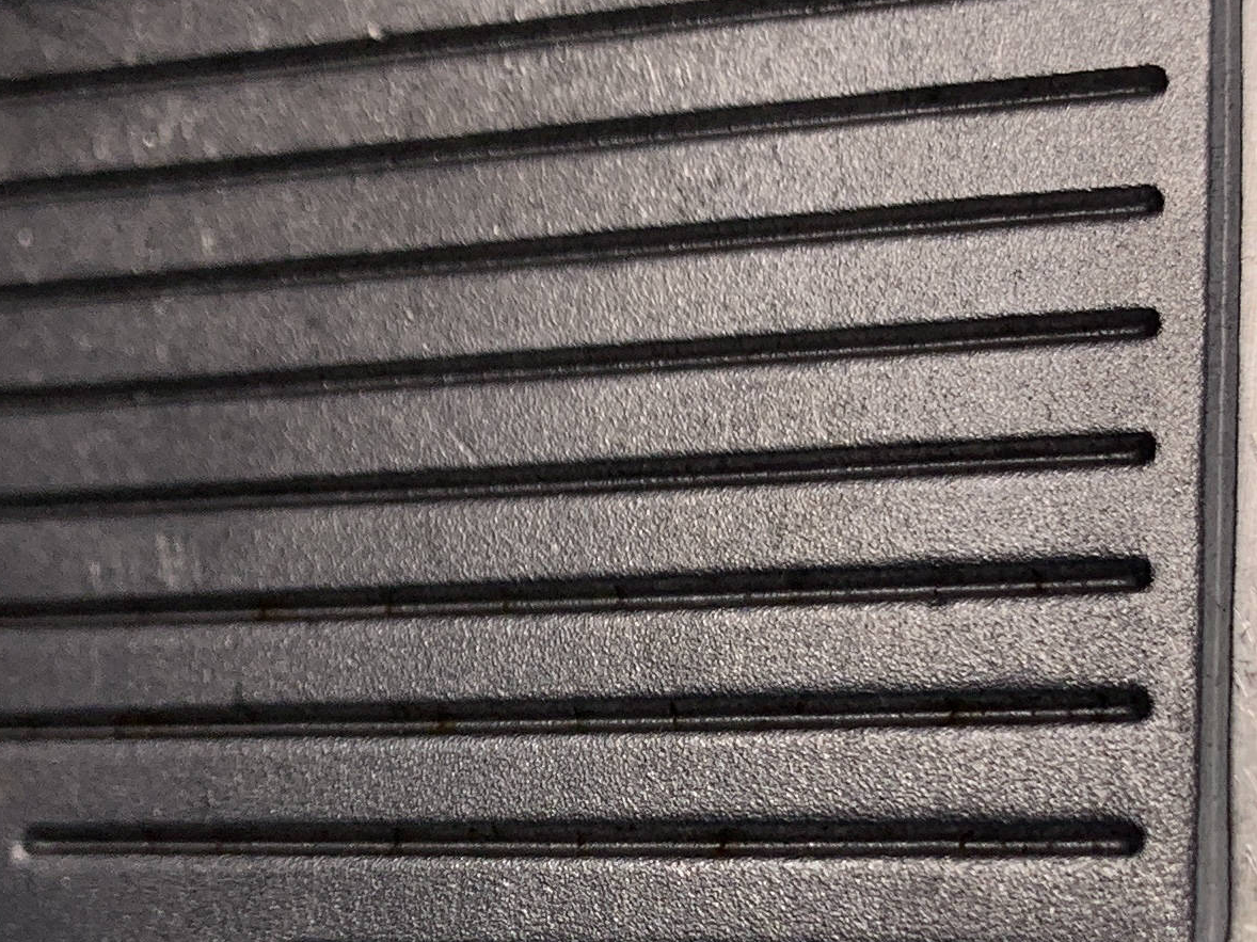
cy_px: 680
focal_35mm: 89
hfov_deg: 21.8
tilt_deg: -51.4
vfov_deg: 16.5
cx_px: 319
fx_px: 3231
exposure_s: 1/1350
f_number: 1.8
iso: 25
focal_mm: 4.25
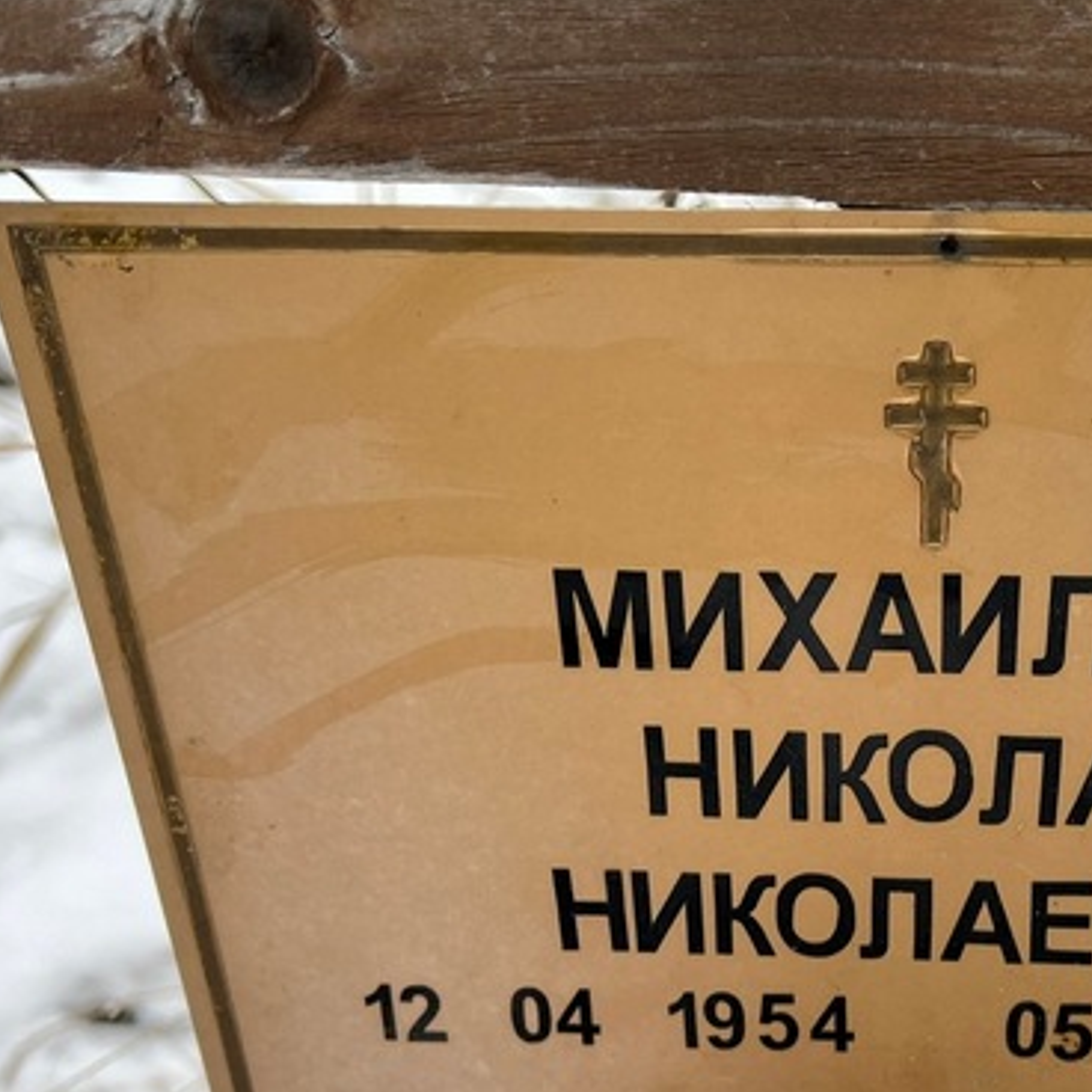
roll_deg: -1.5
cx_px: 875
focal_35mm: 50
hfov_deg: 33.1
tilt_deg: -39.7
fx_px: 1785
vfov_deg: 33.8
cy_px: 688
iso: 50
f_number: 1.5
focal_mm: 5.7
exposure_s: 1/221
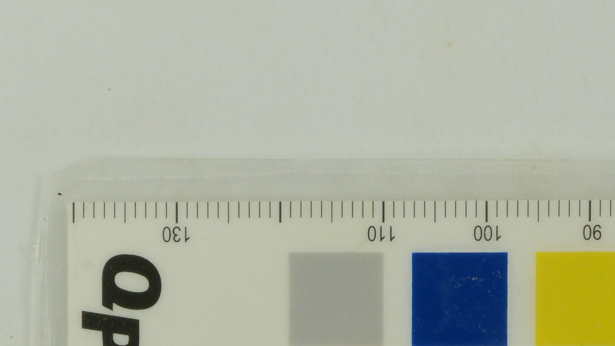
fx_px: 4745
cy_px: -210
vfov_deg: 4.1
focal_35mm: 291
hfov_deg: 7.4
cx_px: 252
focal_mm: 60
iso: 800
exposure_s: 1/250
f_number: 16
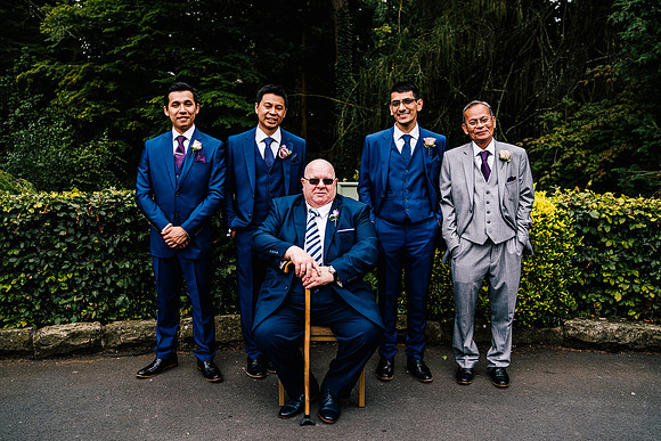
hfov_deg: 53.4
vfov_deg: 37.1
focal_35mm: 36
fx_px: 657
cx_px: 330
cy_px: 220
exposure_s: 1/500
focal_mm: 35
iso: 250
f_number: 4
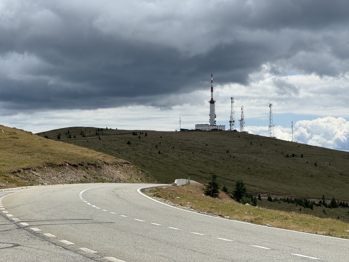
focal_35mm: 77
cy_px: 131
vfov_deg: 19.1
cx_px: 174
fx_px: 776
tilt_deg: +3.0
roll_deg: +0.8
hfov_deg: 25.3
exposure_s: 1/1623
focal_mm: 9
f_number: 2.8
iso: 25
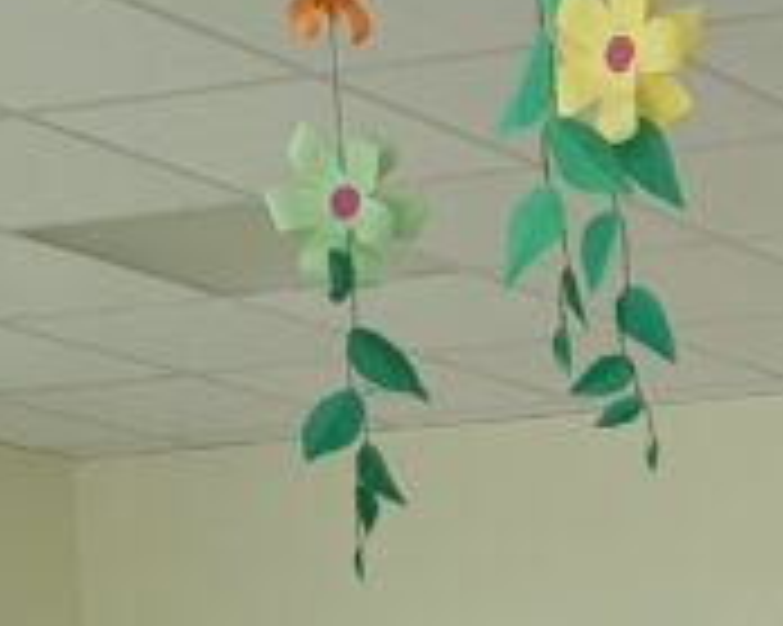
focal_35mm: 138
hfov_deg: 12.2
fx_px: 3196
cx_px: 1611
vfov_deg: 10.3
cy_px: 1245
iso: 61
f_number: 1.85
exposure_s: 1/100
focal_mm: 6.81
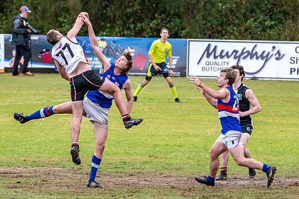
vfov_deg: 2.1
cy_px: 110
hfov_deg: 3.2
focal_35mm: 650
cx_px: 122
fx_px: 5396
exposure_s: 1/2000
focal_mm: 260
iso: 1250
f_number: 7.1
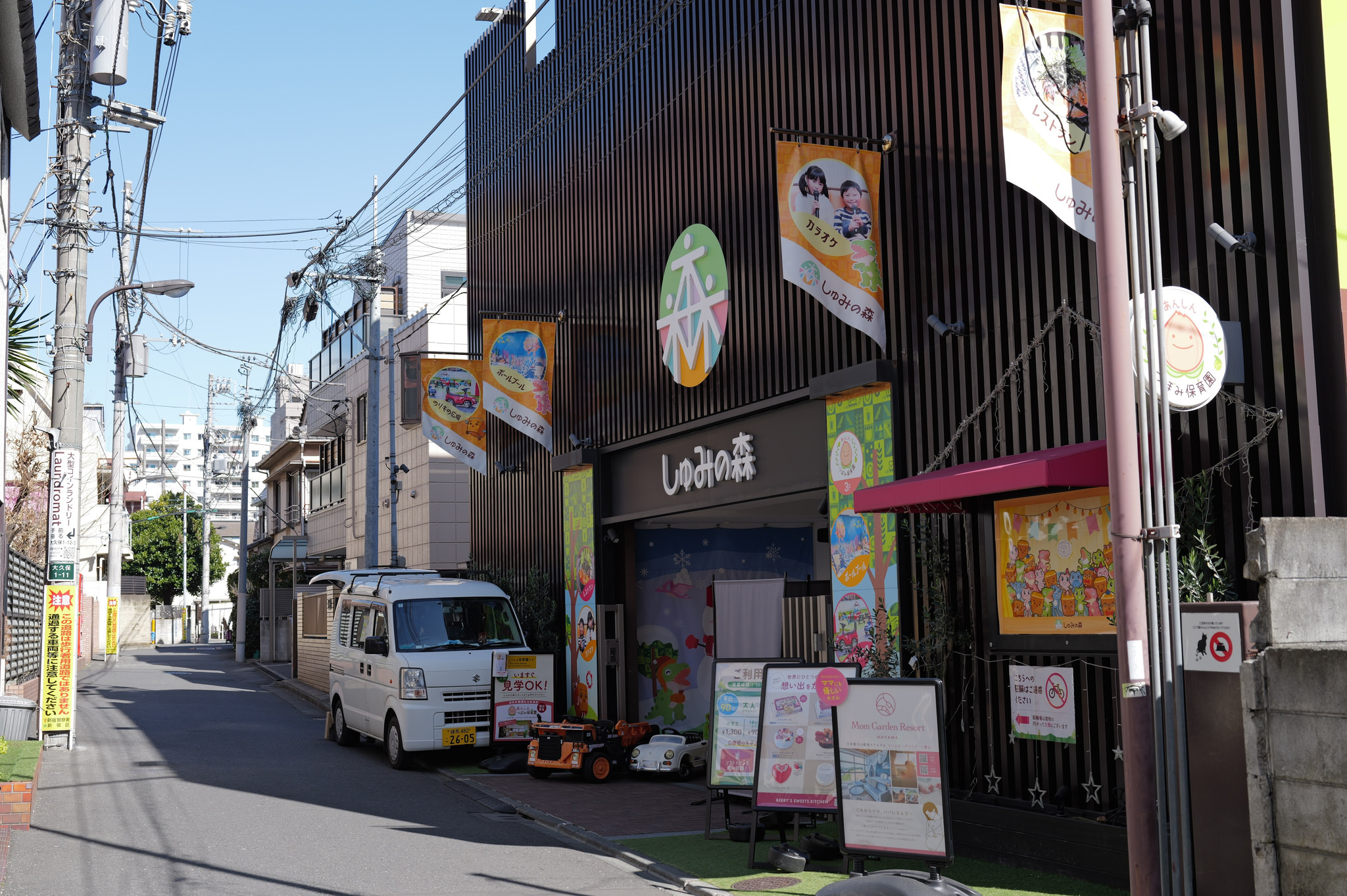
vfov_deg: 31.2
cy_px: 448
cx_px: 674
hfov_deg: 45.5
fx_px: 1608
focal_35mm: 43
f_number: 4.5
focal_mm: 43
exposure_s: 1/320
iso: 100
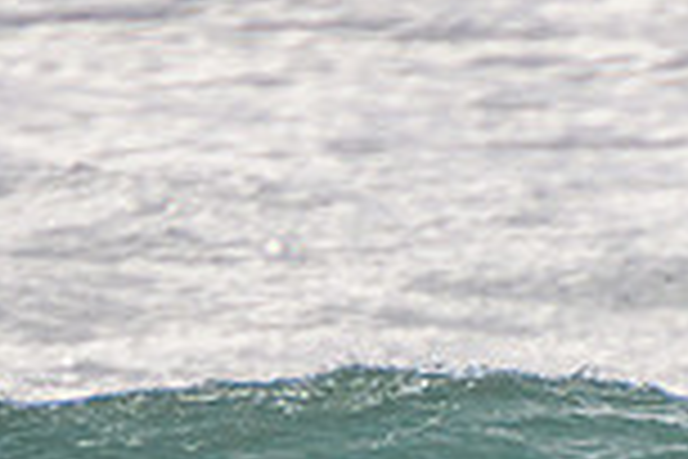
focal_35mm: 2087
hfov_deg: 1.0
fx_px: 39882
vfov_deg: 0.7
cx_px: 804
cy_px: 842
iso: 250
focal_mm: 400
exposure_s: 1/2000
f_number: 5.6
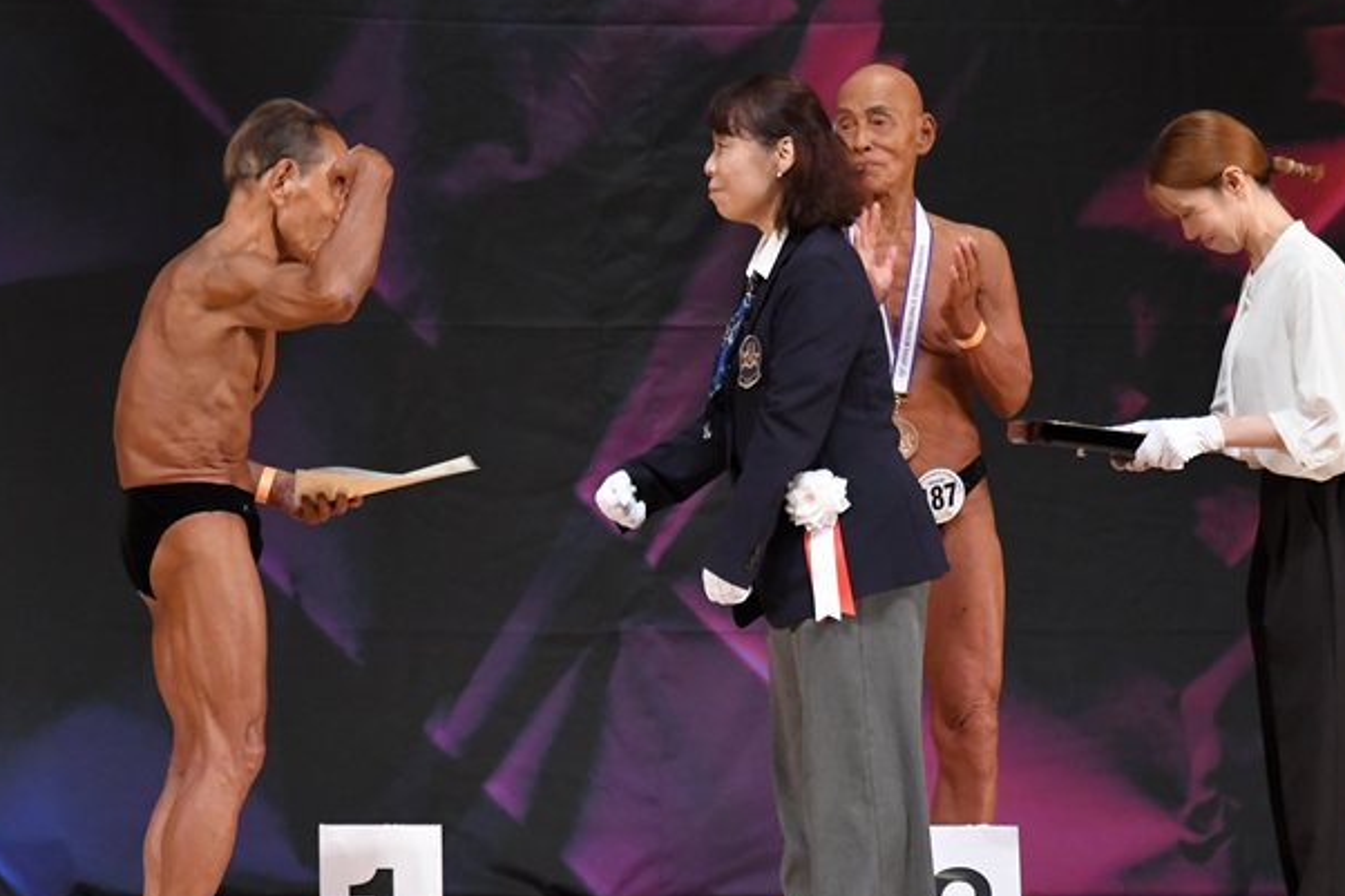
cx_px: 703
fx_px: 13707
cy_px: 505
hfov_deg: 5.6
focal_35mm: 367
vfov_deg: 3.7
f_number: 5.6
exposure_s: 1/400
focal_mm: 190
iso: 4500
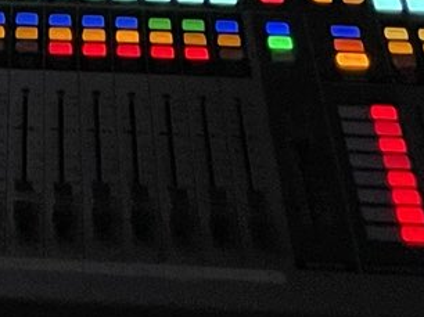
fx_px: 2081
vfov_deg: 7.5
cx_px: -129
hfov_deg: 11.3
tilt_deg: -3.8
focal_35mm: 170
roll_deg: -1.1
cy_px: -674
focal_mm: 5.1
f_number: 1.6
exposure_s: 1/60
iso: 200
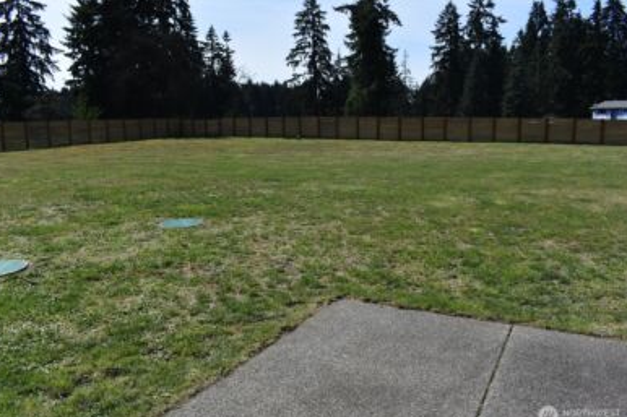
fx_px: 487
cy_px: 213
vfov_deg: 46.4
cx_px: 307
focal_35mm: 28
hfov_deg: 65.5
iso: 100
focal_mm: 18
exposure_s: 1/320
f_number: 9
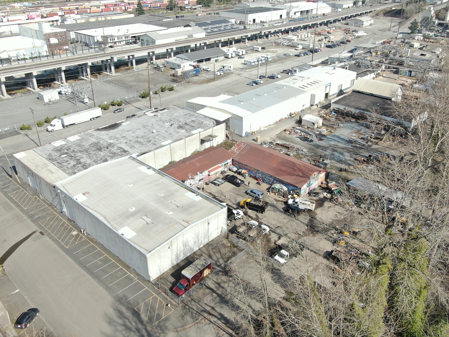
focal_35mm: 30
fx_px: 389
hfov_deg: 60.0
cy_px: 168
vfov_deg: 46.8
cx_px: 224
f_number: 3.1
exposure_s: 1/240
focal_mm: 5.22
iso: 100
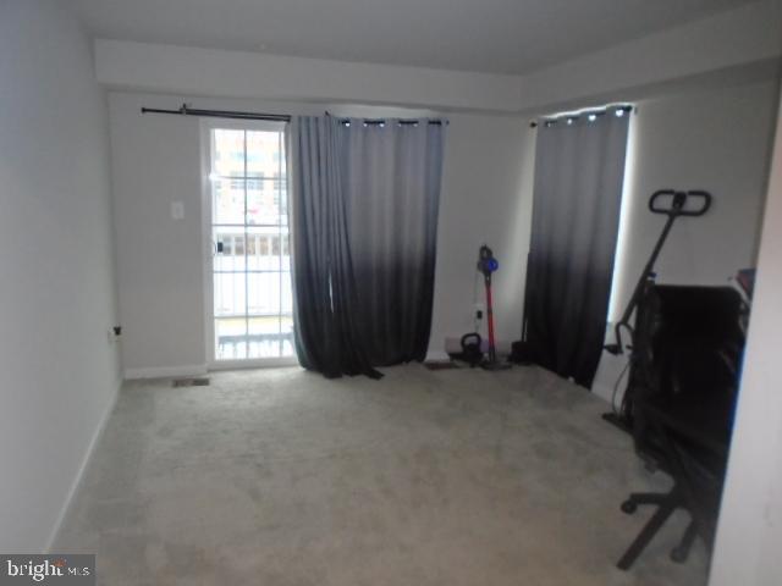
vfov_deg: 53.1
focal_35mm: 26
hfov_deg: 67.3
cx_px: 391
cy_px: 293
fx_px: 587
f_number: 3.2
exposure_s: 1/30
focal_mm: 4.6
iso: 400
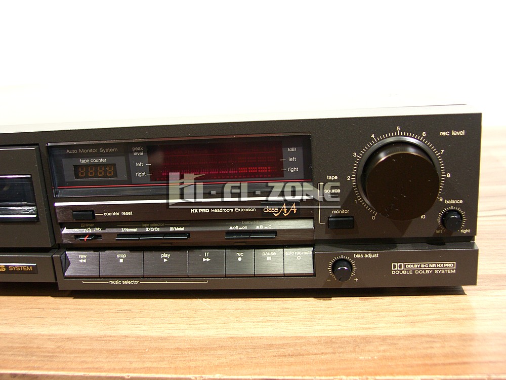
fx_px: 585
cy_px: 190
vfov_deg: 36.0
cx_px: 253
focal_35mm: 40
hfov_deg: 46.8
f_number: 2.5
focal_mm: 10.3
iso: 100
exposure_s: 1/40
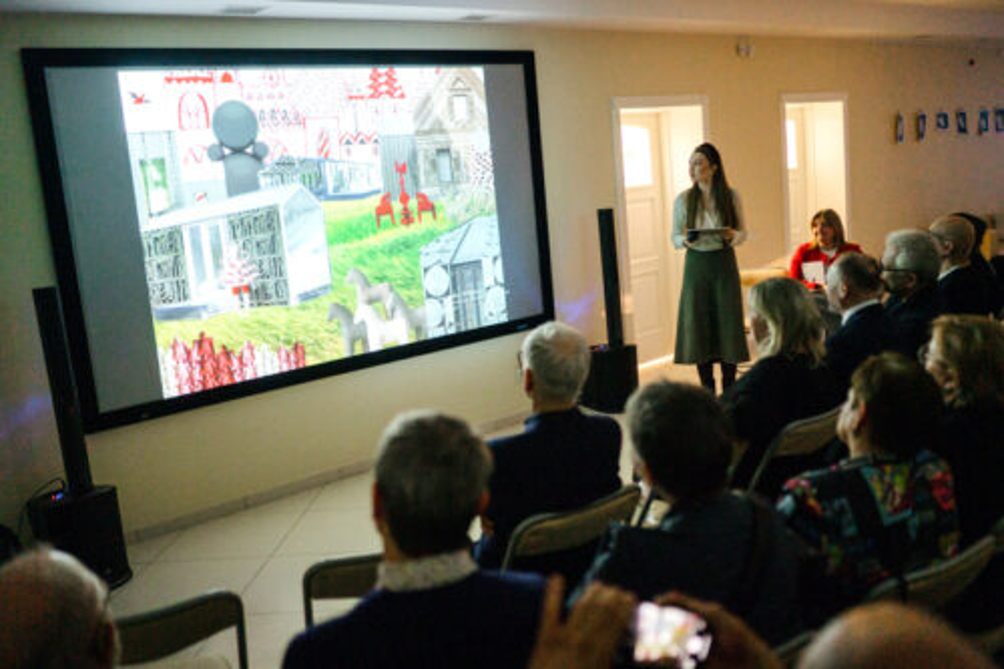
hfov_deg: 54.5
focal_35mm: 35
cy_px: 334
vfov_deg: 37.8
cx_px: 502
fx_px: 976
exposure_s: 1/200
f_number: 1.8
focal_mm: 35
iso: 10000
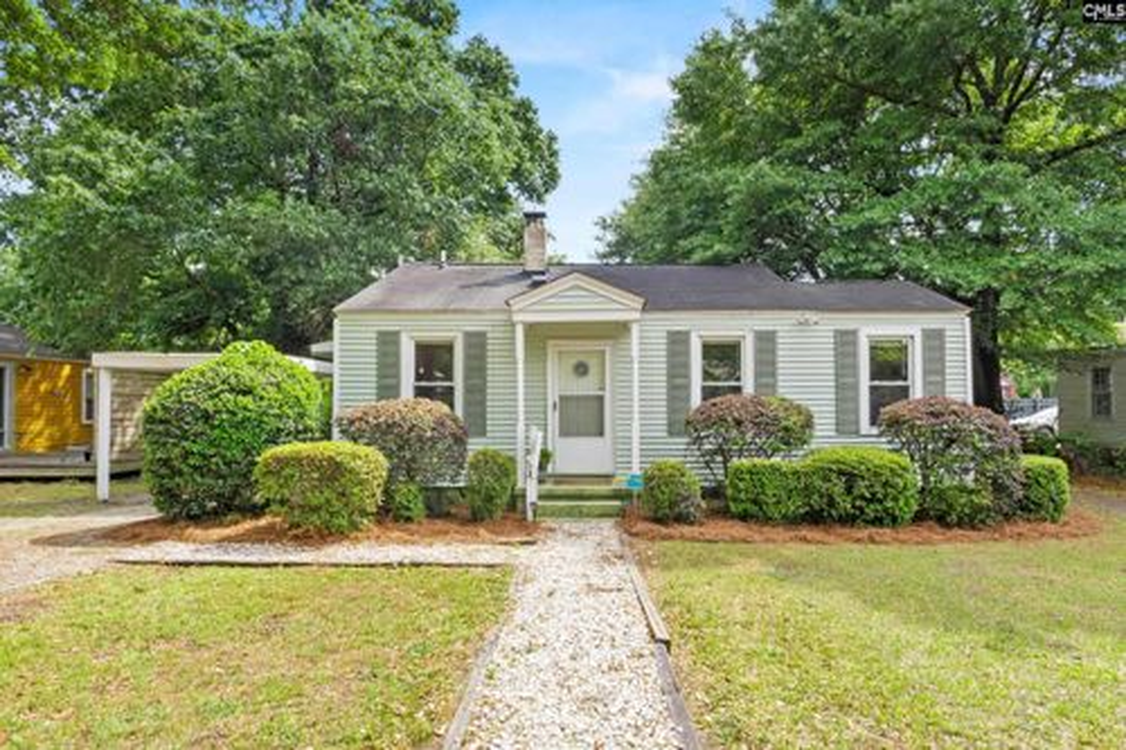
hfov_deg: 95.0
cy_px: 375
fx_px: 516
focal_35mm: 16
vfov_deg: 72.0
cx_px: 563
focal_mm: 11
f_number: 11
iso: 160
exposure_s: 1/50
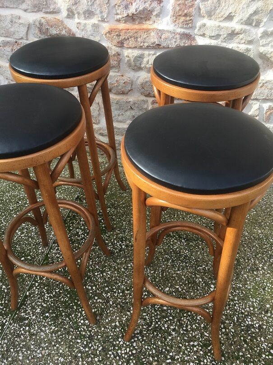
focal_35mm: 29
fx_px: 305
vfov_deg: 61.7
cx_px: 136
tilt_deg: -40.0
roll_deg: +0.2
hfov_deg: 48.2
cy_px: 182
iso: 25
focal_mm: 4.15
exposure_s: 1/358
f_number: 2.2
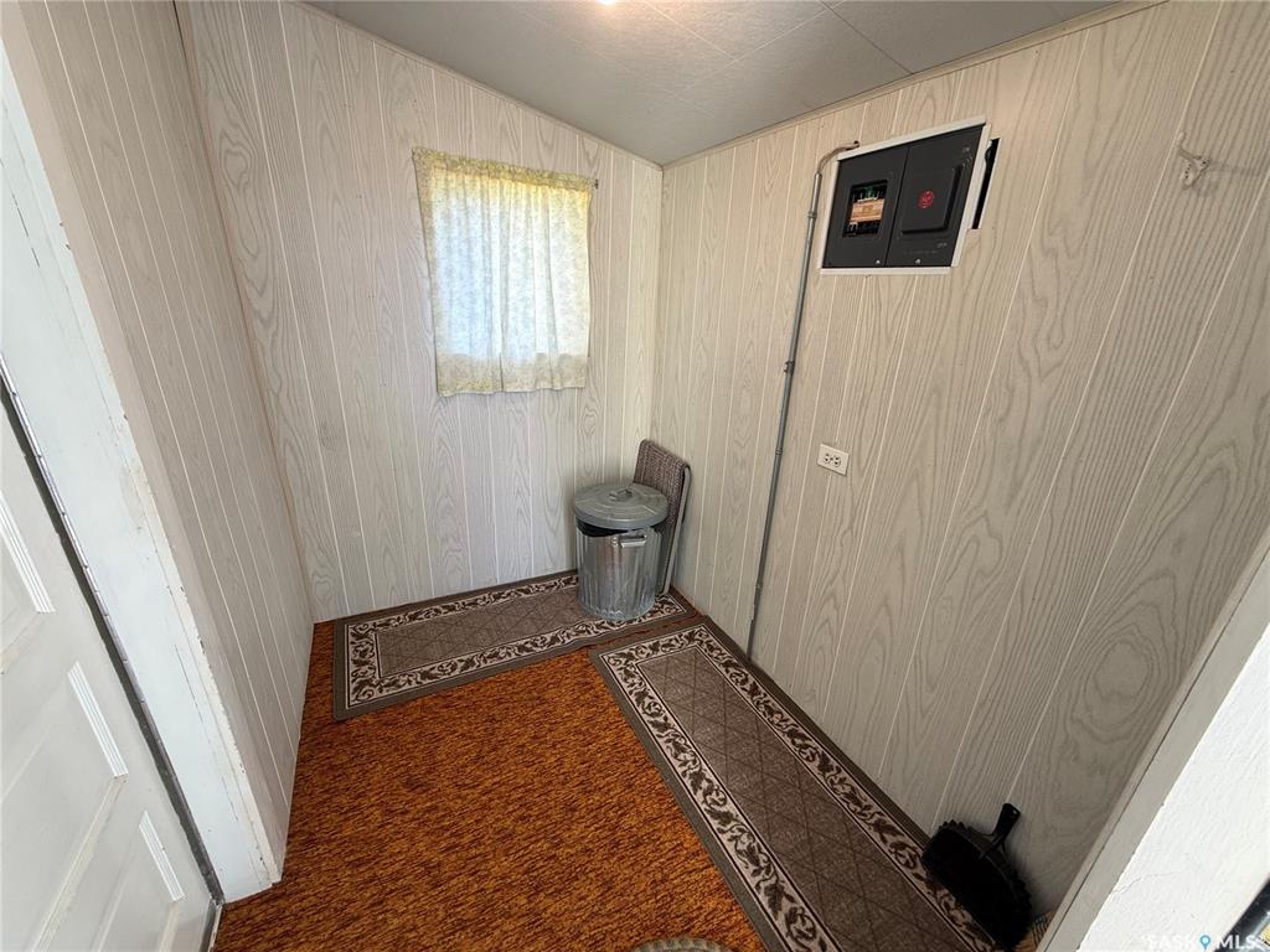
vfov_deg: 85.7
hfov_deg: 102.1
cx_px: 635
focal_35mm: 14
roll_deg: -1.5
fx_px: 514
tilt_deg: -20.3
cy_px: 476
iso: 64
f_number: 2.2
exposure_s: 1/120
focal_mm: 2.22
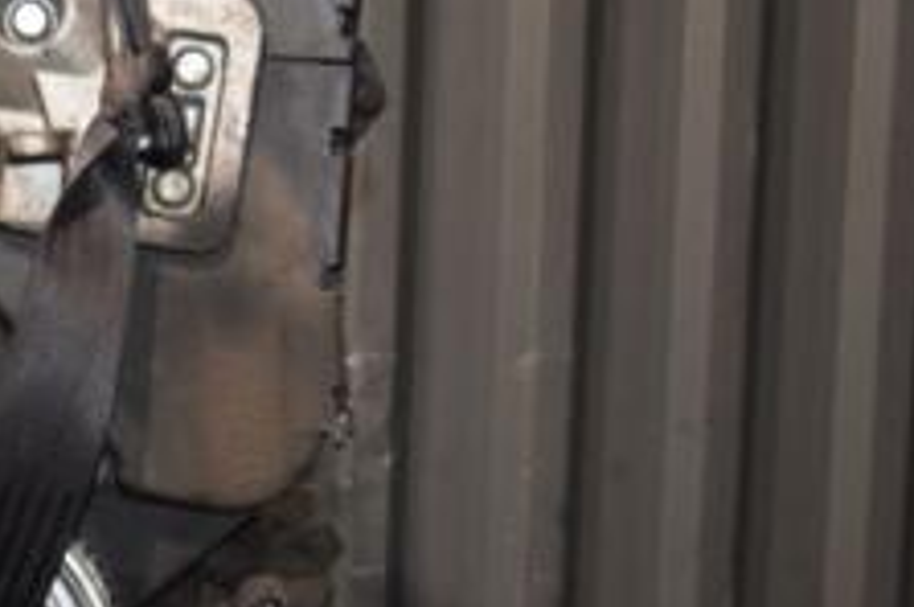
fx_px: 2459
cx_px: -25
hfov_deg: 20.3
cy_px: 386
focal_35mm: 97
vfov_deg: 14.0
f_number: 5
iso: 800
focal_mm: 24
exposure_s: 1/60
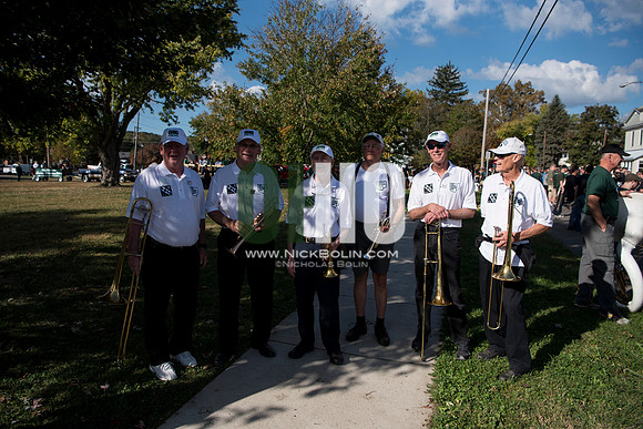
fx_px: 429
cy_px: 214
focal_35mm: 24
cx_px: 322
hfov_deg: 73.7
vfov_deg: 53.2
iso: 250
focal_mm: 24
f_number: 4.5
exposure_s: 1/2500
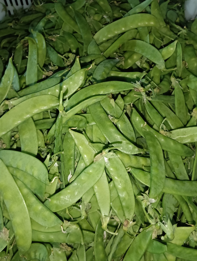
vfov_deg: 65.3
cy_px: 130
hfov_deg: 51.5
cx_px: 98
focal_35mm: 27
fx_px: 204
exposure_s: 1/25
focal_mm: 3.98
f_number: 1.8
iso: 1000
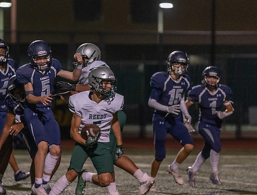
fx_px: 2606
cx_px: 73
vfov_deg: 4.3
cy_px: 113
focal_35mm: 349
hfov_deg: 5.6
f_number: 2.8
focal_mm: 200
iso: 5000
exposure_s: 1/1000
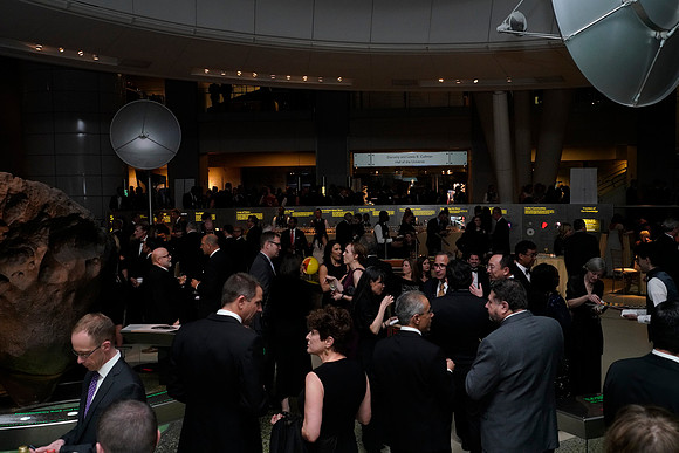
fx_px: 660
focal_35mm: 35
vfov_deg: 37.9
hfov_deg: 54.4
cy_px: 226
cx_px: 340
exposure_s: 1/125
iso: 5000
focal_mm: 35
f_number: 8
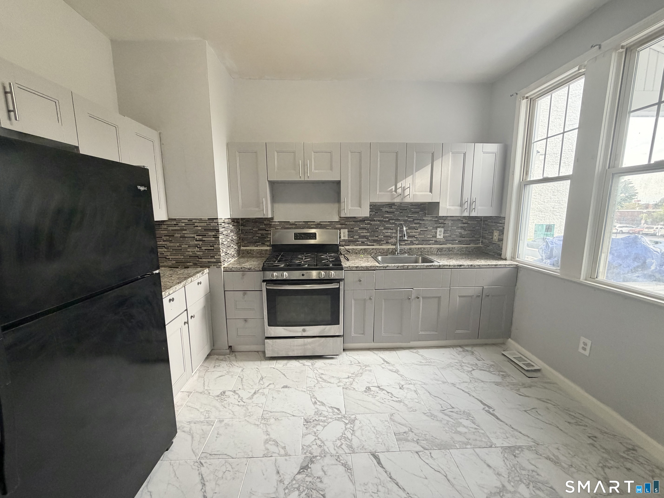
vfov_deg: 85.7
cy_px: 249
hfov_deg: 102.1
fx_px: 269
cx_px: 332
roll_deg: +0.7
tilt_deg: -8.2
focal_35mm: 14
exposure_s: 1/120
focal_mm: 2.22
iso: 250
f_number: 2.2
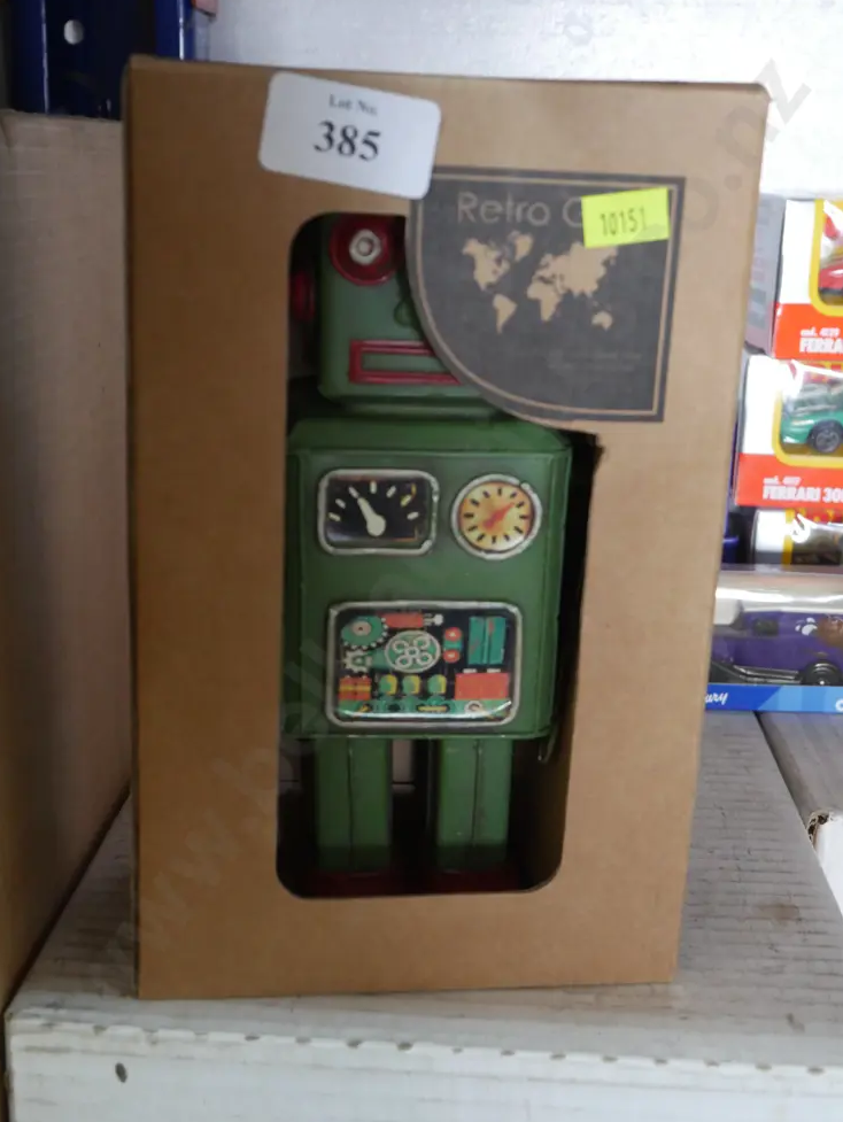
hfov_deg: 32.9
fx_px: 1427
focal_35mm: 44
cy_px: 544
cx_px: 437
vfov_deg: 42.9
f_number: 4.6
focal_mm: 21
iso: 2000
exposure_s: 1/60
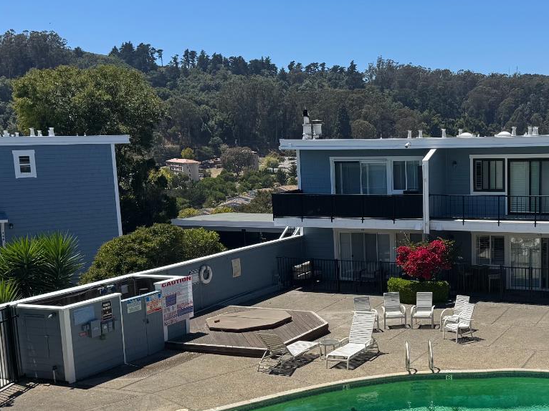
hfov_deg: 39.0
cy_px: 260
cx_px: 432
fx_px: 745
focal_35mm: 47
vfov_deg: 30.7
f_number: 1.78
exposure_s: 1/4608
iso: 80
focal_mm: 6.76
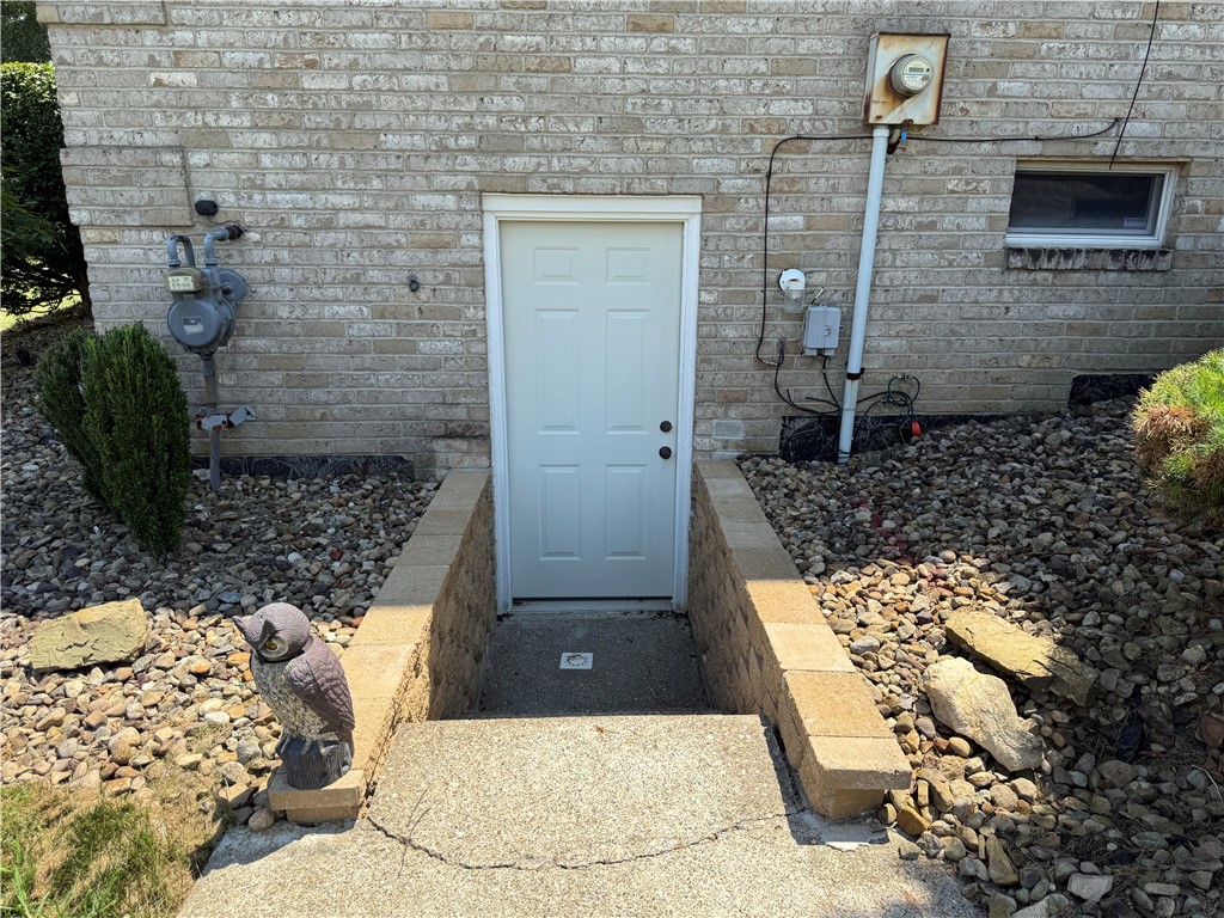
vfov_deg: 56.8
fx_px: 849
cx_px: 612
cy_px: 459
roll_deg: -0.7
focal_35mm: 24
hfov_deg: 71.6
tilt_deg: -15.5
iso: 80
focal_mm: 6.76
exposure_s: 1/2370
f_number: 1.78
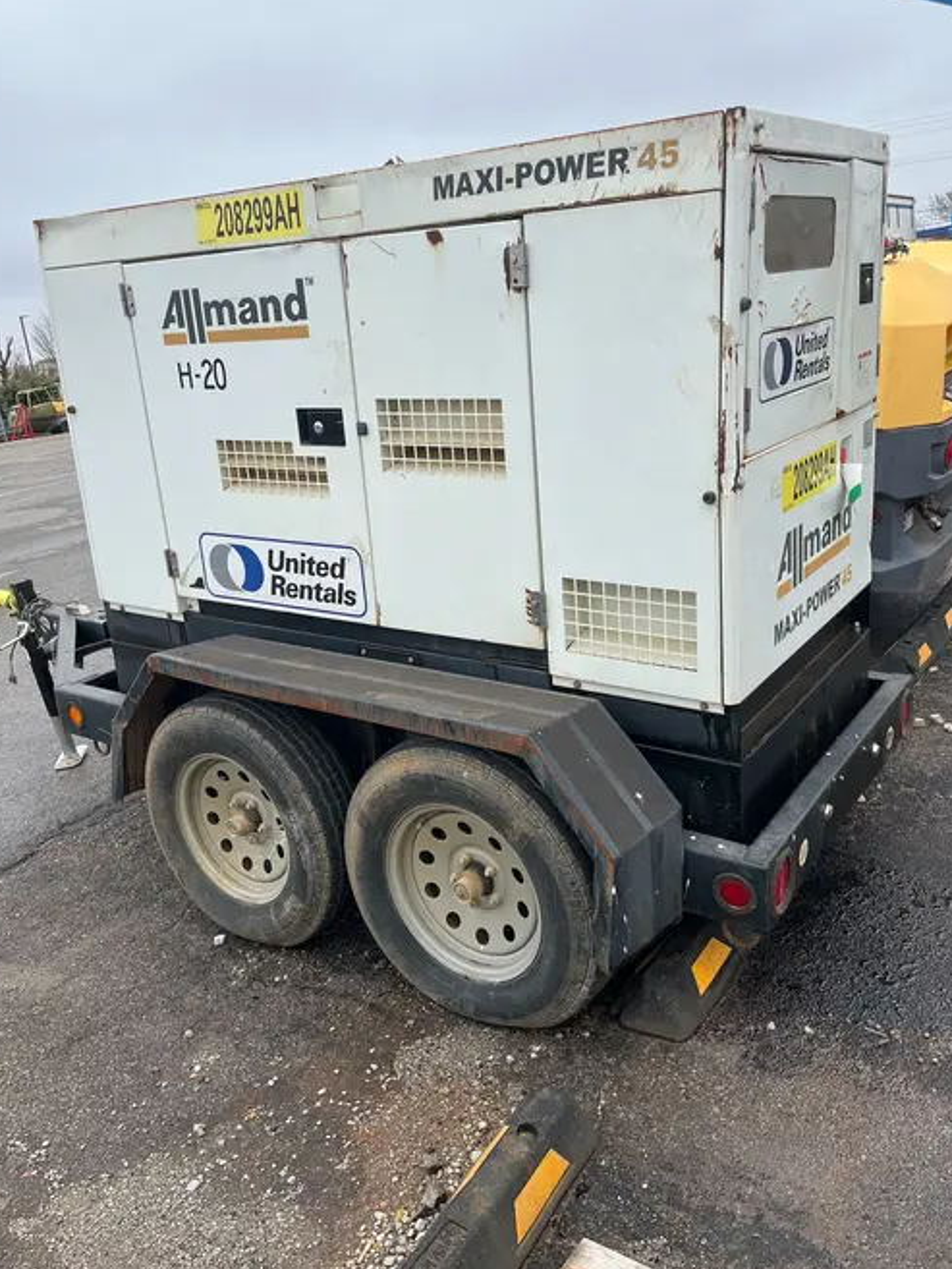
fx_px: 1063
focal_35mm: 29
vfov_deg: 61.6
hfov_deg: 48.2
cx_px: 471
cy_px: 607
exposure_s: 1/992
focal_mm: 5.1
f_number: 1.6
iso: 50
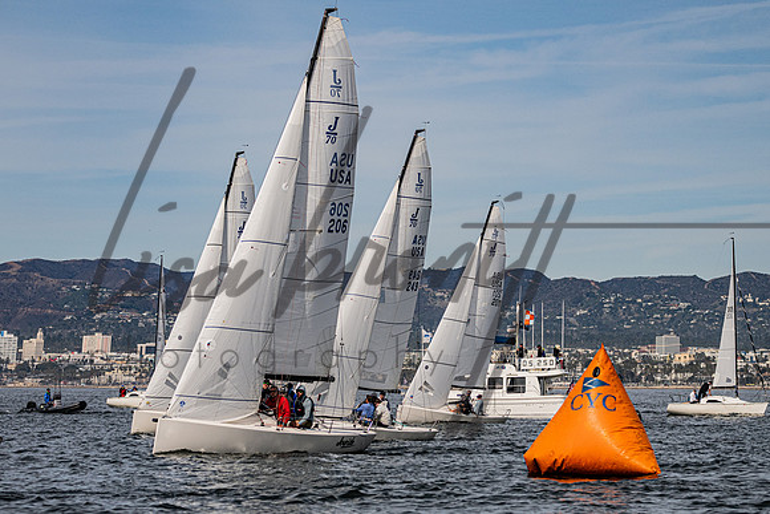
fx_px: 2942
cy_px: 302
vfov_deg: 10.0
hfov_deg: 14.9
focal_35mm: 138
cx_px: 395
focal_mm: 100
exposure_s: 1/4000
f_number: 5.6
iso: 320
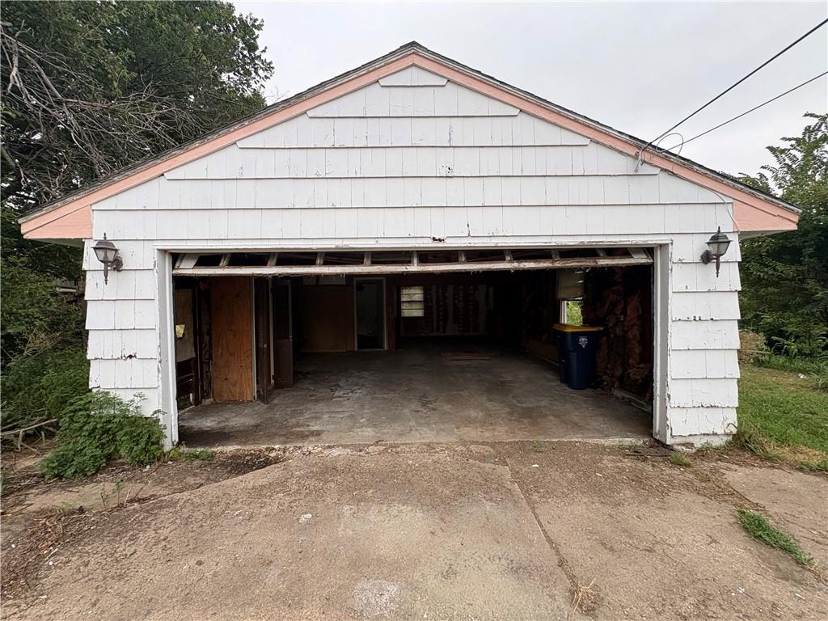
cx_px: 414
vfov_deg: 85.7
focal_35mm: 14
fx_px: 335
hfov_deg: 102.1
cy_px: 310
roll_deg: +1.4
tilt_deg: -3.2
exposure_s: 1/99
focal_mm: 2.22
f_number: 2.2
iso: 80
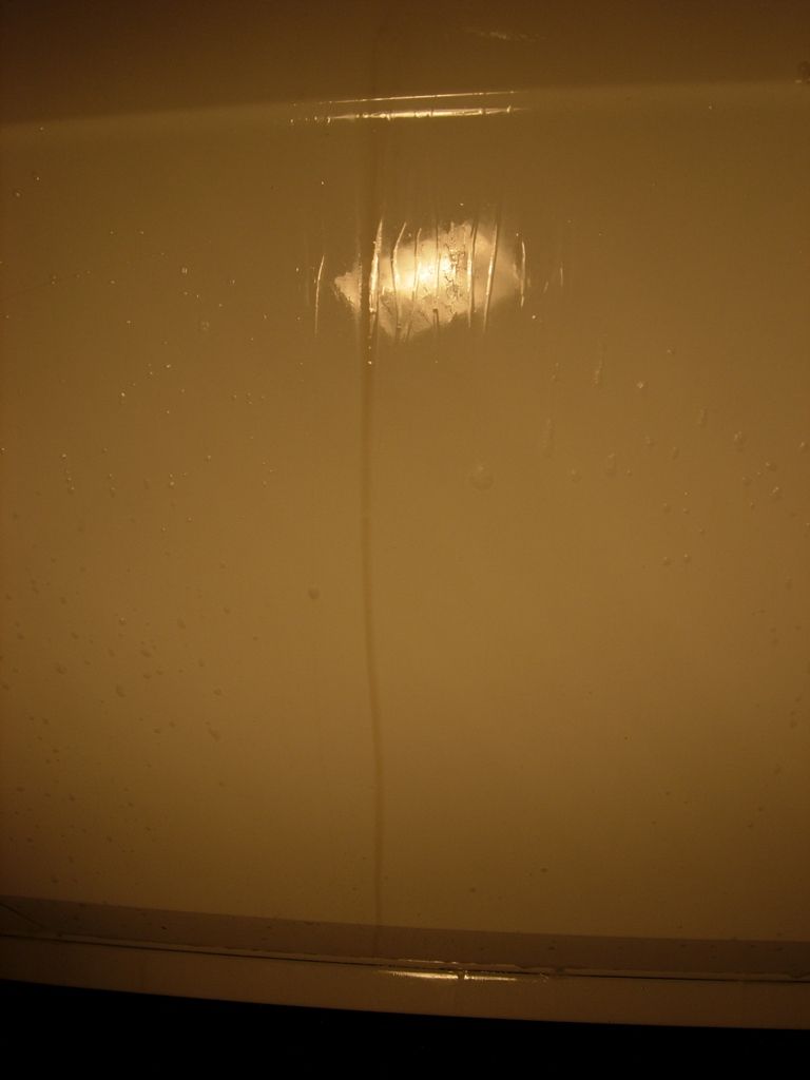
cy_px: 540
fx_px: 1123
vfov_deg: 51.4
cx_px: 405
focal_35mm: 36
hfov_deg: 39.7
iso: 50
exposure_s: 1/186
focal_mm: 7.5
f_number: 4.8
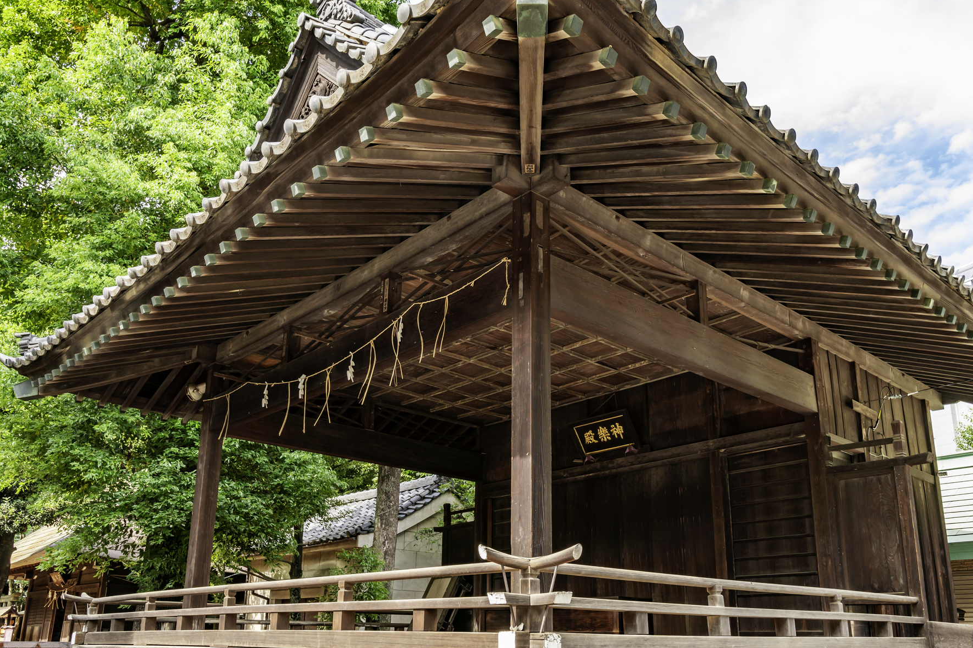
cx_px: 509
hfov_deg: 67.4
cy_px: 300
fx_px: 730
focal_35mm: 27
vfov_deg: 47.9
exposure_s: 1/80
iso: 125
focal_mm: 16
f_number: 5.6
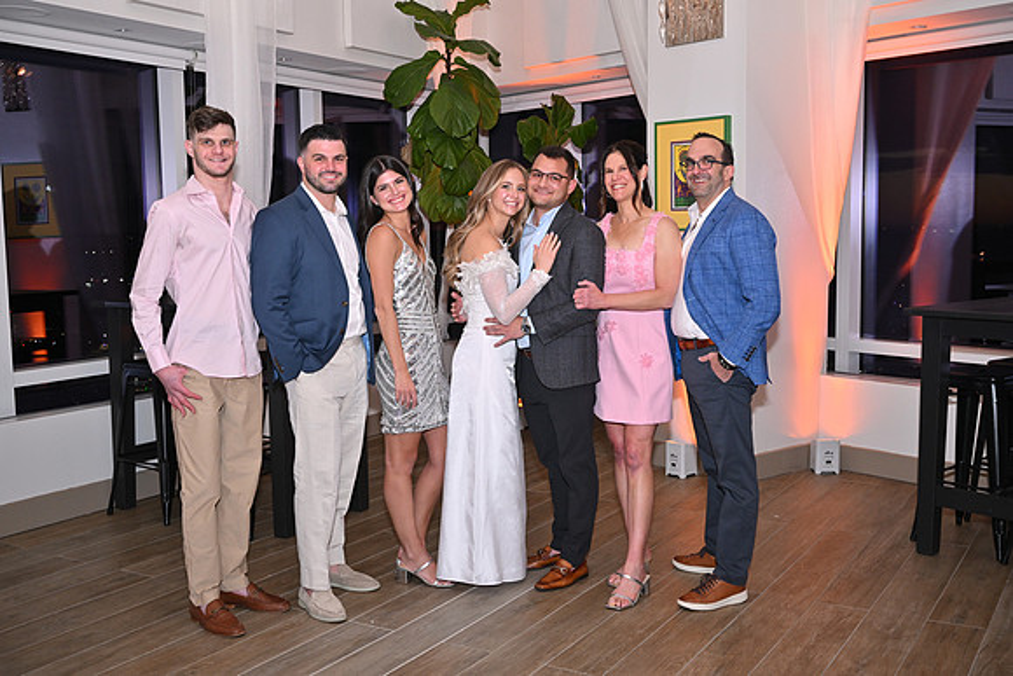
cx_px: 506
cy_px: 338
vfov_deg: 35.1
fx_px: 1069
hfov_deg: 50.7
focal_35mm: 38
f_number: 5.6
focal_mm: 38
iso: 1250
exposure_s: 1/60
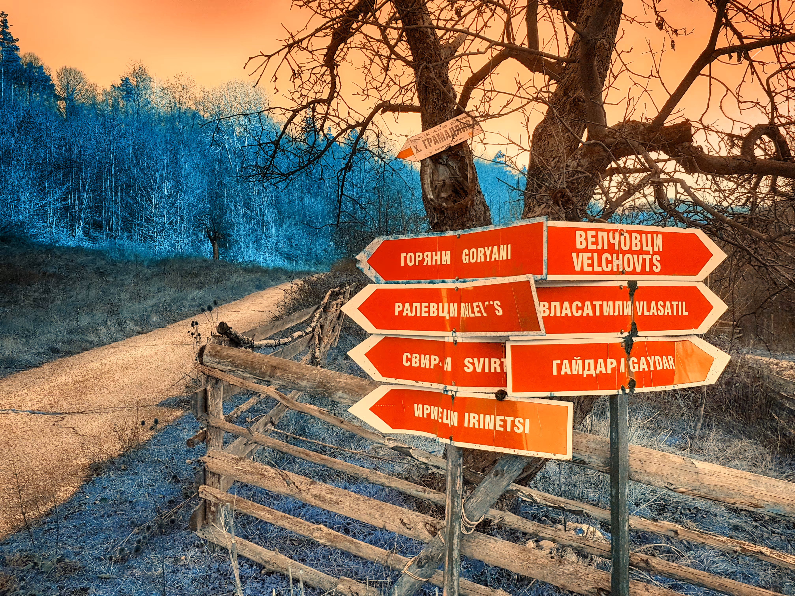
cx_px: 398
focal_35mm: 26
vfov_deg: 53.1
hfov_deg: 67.3
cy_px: 298
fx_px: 597
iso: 40
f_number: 1.7
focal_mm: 4.2
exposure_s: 1/436
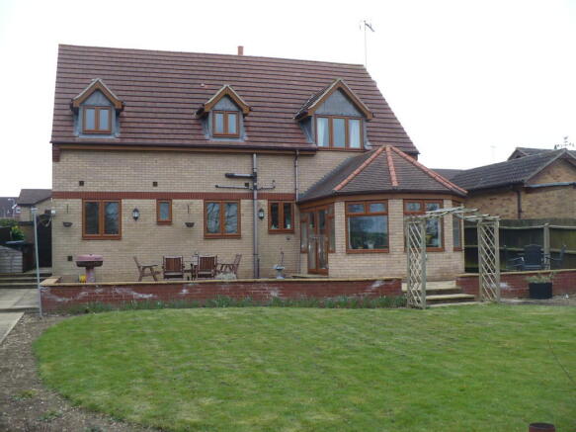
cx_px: 288
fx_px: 616
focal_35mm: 37
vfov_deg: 38.7
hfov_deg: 50.1
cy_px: 216
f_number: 2.8
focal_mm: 6.1
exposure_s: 1/400
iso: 200
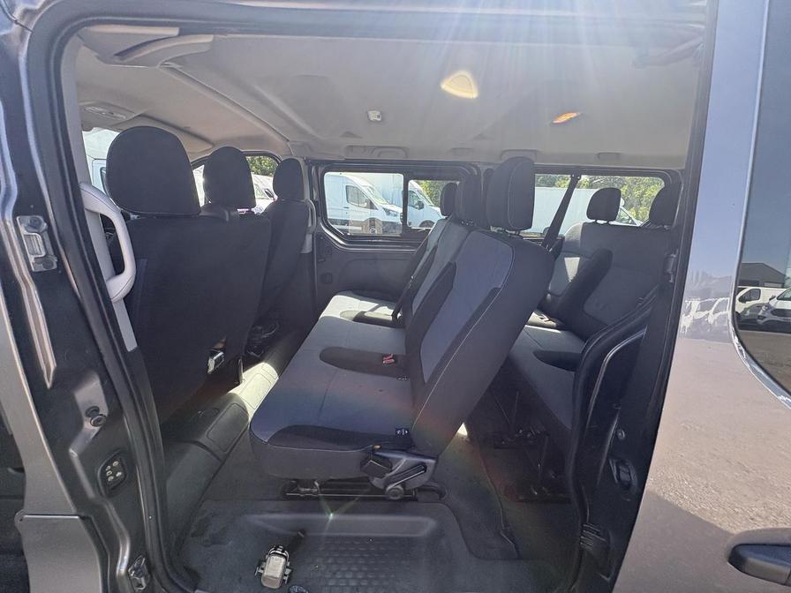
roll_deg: -4.8
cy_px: 296
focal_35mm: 14
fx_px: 320
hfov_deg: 102.1
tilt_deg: -15.7
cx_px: 396
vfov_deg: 85.7
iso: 50
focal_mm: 2.22
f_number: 2.2
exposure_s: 1/202
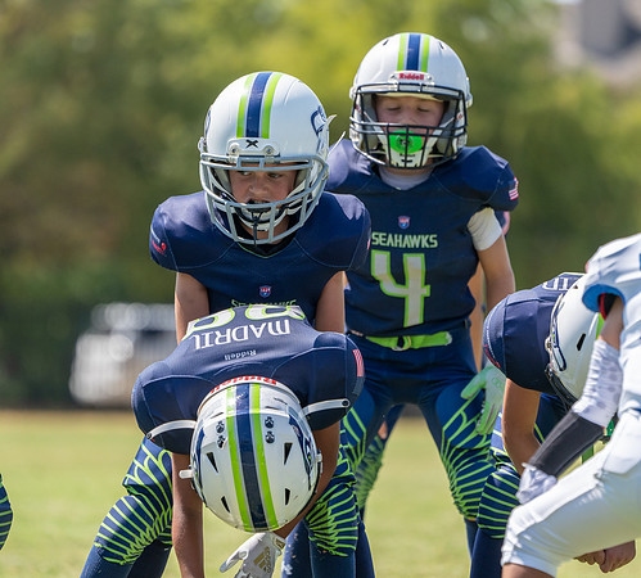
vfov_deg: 3.8
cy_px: 268
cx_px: 319
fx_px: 8668
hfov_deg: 4.2
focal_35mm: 435
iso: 400
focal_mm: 336
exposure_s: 1/1250
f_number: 5.6
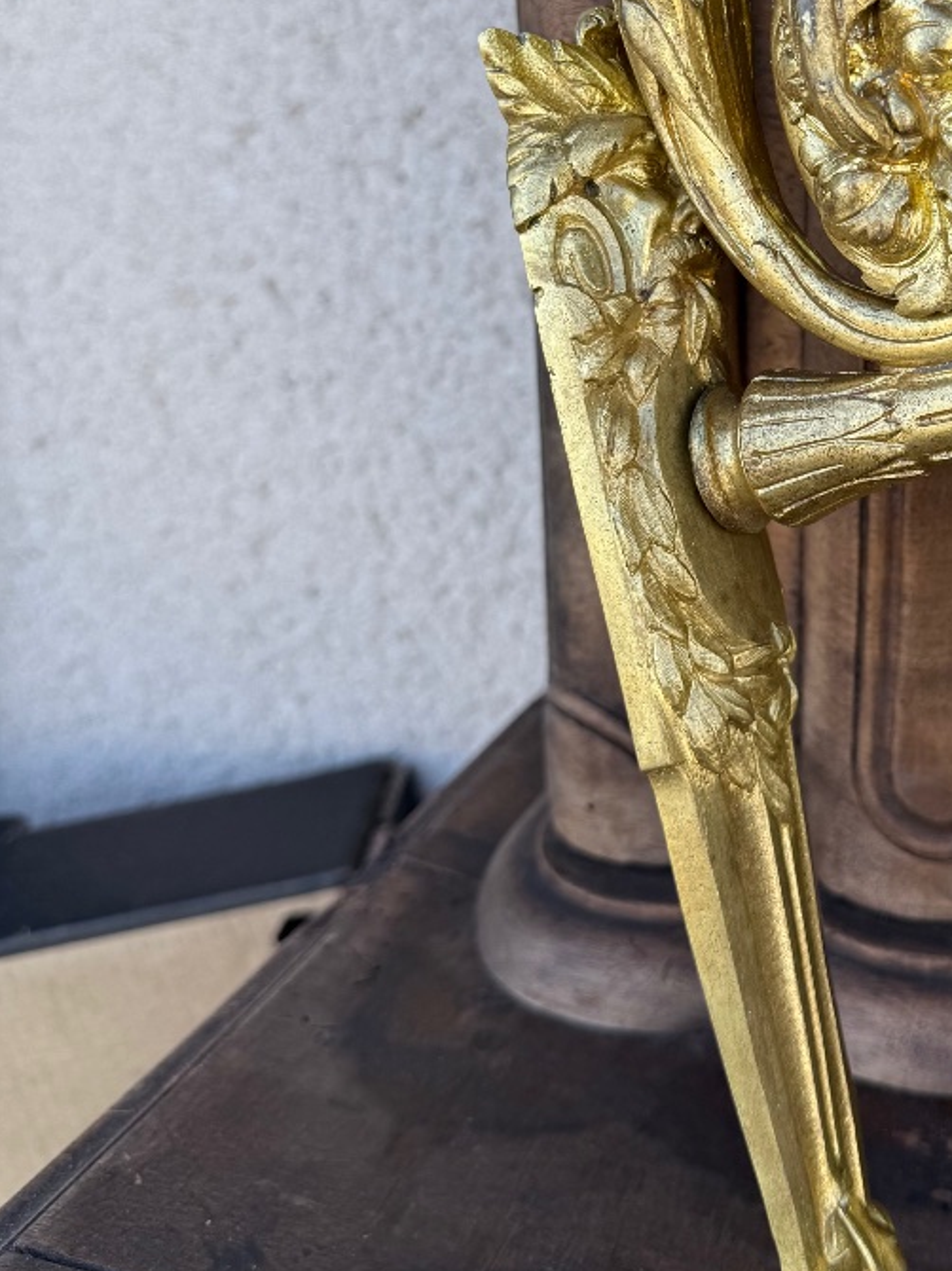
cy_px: 332
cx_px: 846
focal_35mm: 43
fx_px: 1578
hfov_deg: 32.0
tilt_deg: -15.9
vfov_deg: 42.6
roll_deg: -3.2
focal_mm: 6.76
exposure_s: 1/598
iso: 80
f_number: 1.78
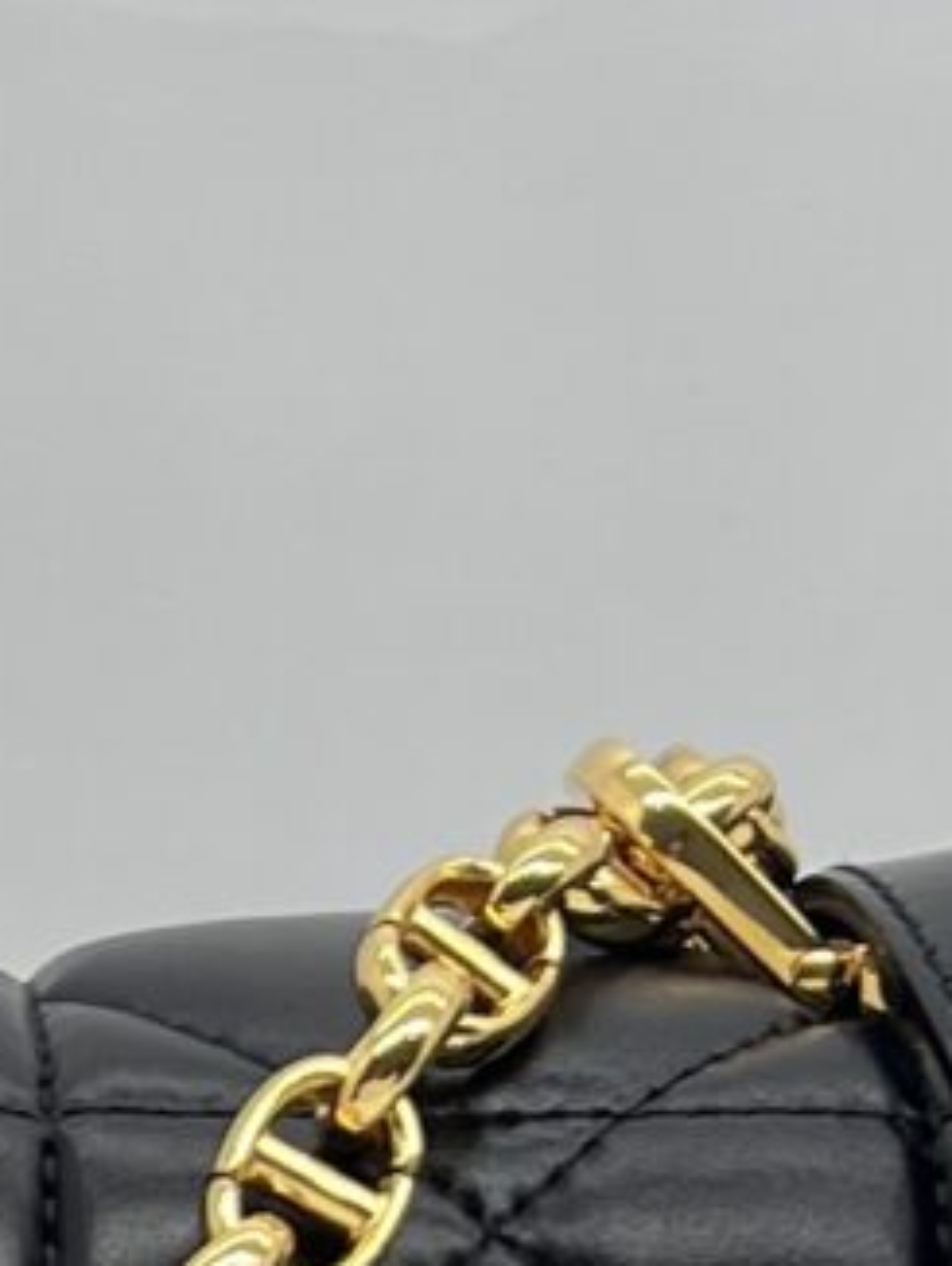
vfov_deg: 9.3
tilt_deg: -16.7
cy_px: 2074
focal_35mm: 204
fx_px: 7471
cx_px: -618
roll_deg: +0.5
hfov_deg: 7.1
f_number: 1.5
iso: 32
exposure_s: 1/146
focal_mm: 5.7
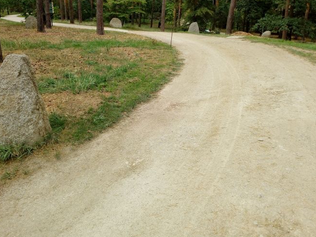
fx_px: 301
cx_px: 141
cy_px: 101
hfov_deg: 55.2
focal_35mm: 33
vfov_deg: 42.8
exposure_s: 1/185
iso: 118
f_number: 2
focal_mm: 3.5
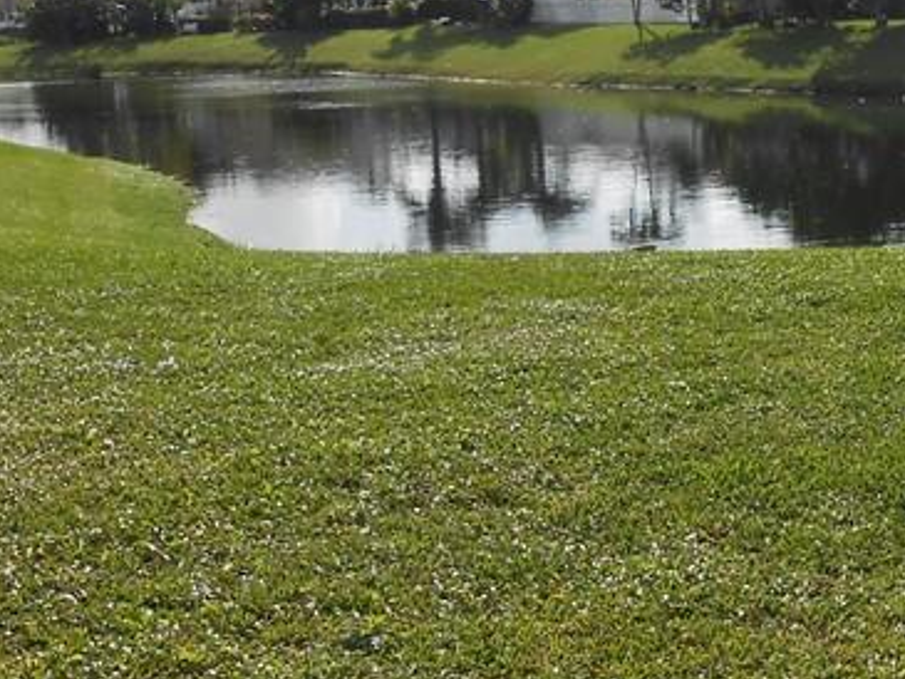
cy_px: 406
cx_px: 749
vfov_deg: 20.2
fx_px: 1909
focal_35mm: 73
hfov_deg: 26.1
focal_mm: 4.6
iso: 80
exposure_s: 1/1250
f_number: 3.5
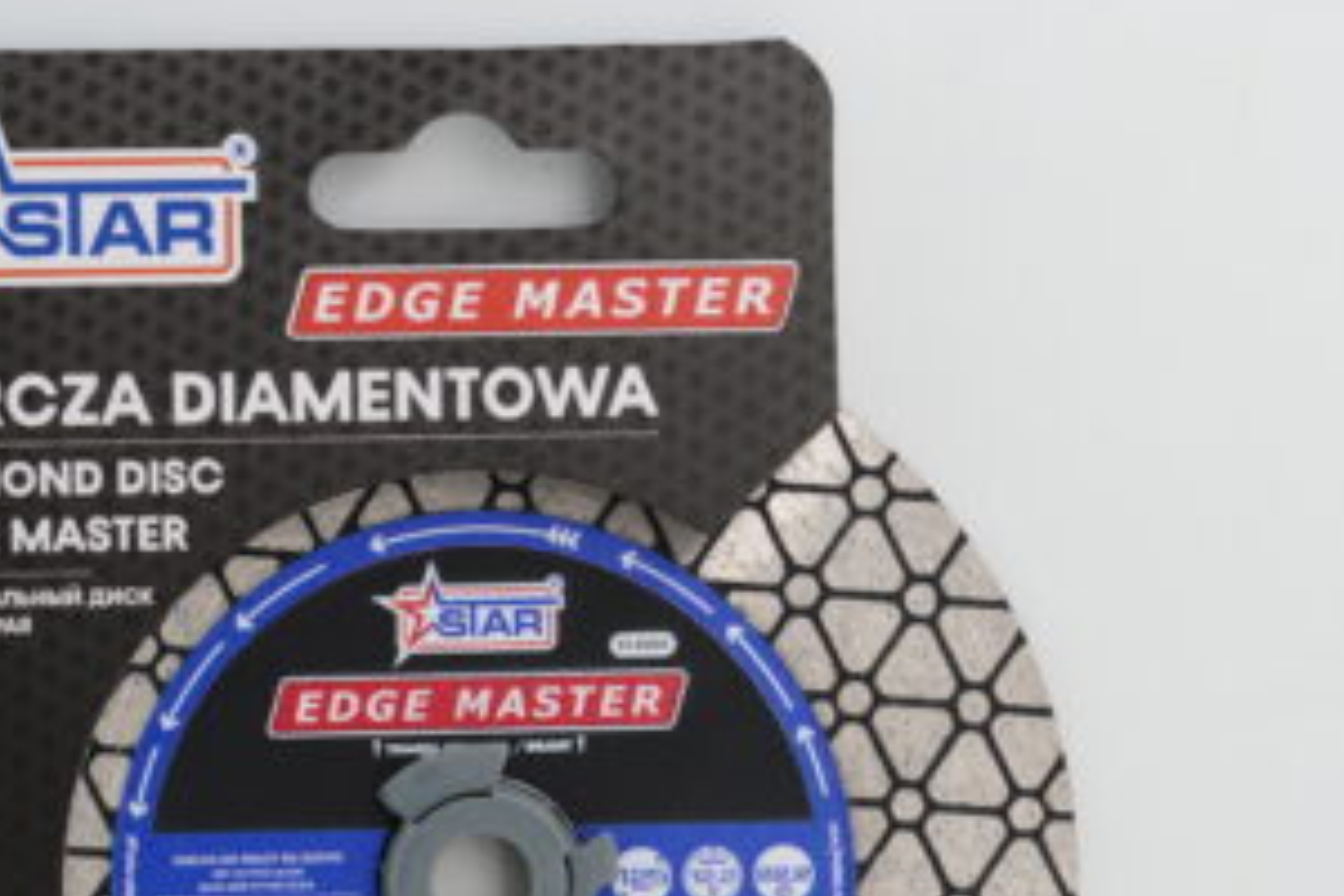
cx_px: 426
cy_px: 800
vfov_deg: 9.8
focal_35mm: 140
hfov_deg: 14.6
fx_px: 5226
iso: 200
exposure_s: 1/200
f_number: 5
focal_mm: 70
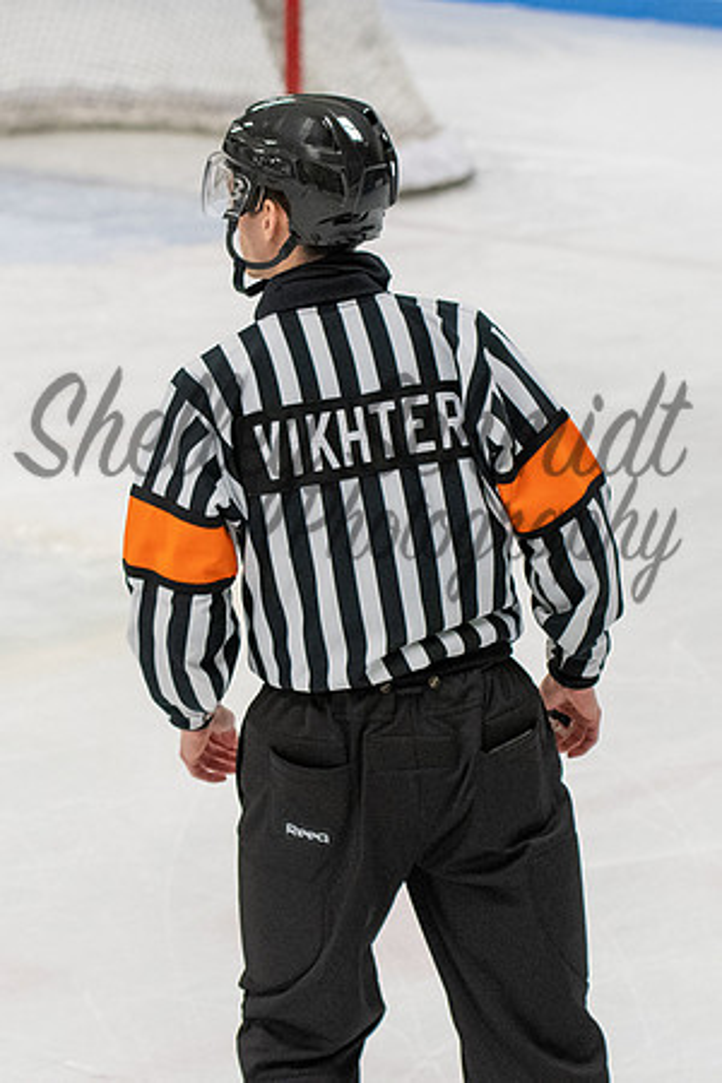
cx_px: 365
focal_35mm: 174
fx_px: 5219
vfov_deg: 11.8
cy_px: 486
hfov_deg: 7.9
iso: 2000
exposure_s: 1/800
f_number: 3.2
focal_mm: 70
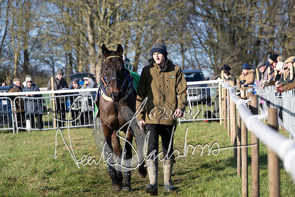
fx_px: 1106
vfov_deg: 10.2
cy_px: 98
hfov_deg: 15.2
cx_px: 148
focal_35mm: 135
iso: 400
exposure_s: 1/1250
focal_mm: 135
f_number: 5
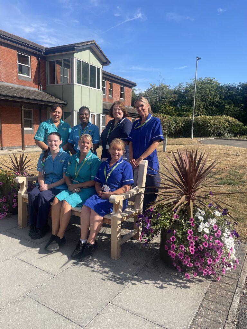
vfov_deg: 69.4
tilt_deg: -8.2
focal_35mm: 25
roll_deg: -2.0
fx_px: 238
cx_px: 124
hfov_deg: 54.9
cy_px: 164
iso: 32
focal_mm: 5.1
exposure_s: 1/2247
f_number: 1.6
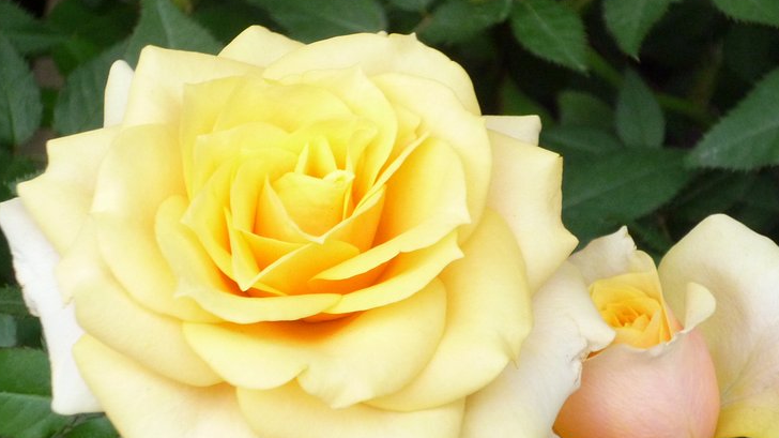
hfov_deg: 18.6
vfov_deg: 10.5
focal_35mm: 115
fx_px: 2375
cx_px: 436
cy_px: 258
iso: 250
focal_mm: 13.2
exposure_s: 1/125
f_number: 4.9
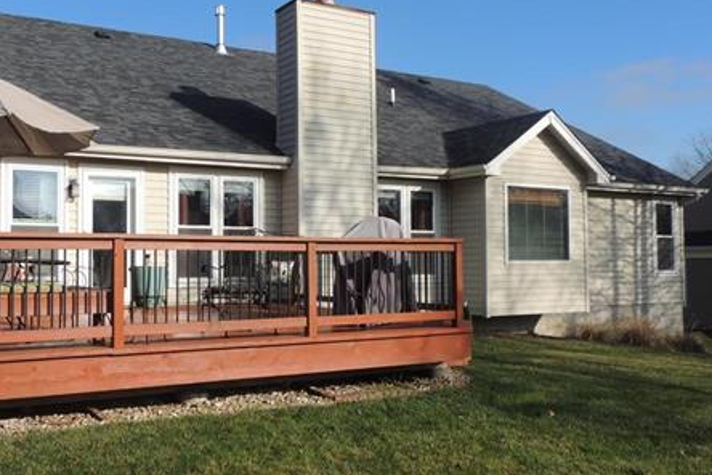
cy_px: 236
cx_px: 231
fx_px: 712
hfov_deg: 52.0
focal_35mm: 36
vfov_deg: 36.9
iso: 100
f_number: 3.3
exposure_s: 1/1250
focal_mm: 4.3
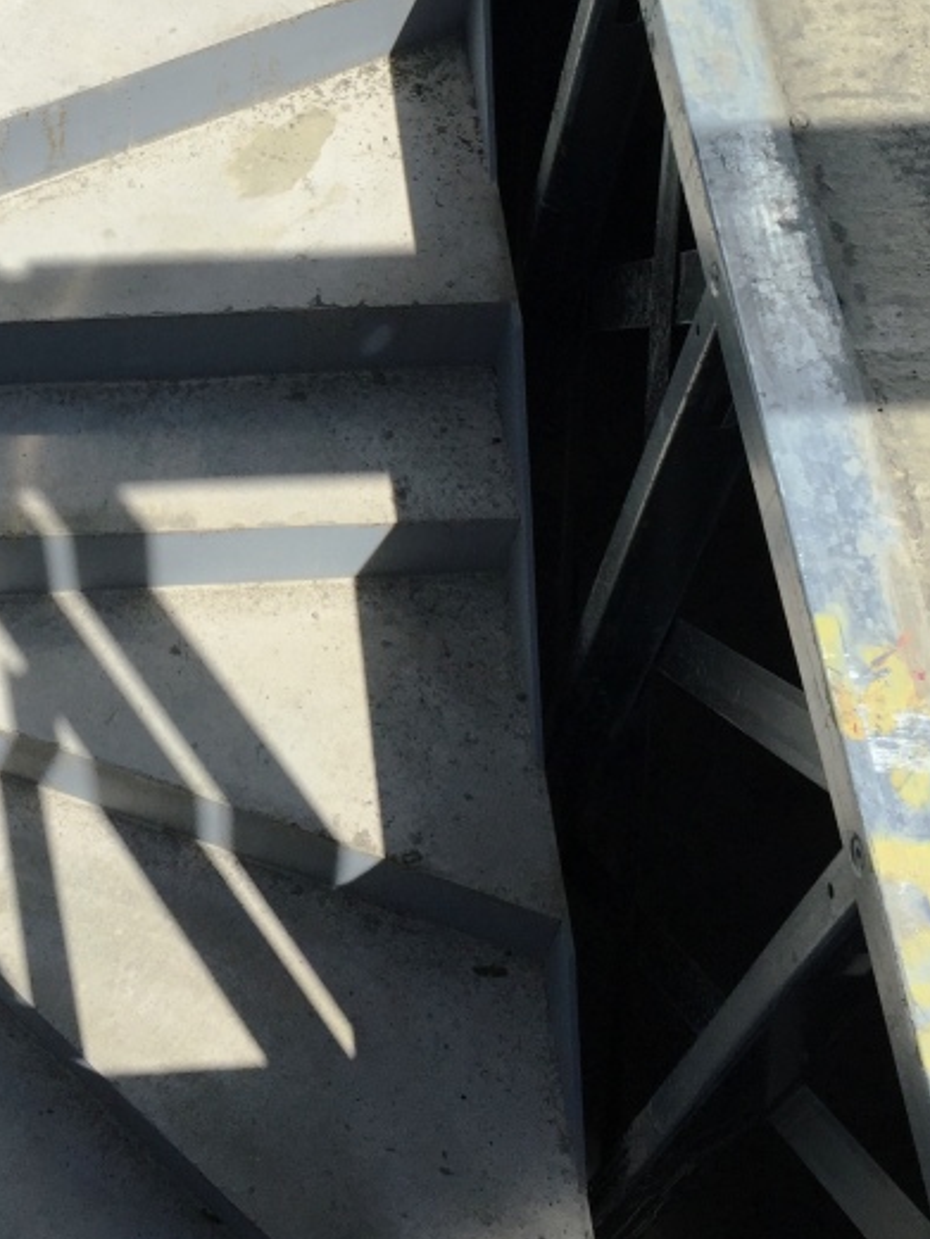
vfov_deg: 33.1
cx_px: 93
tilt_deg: -55.4
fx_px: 2041
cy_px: 300
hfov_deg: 24.9
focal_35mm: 57
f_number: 2.2
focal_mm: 4.15
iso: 32
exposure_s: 1/3968
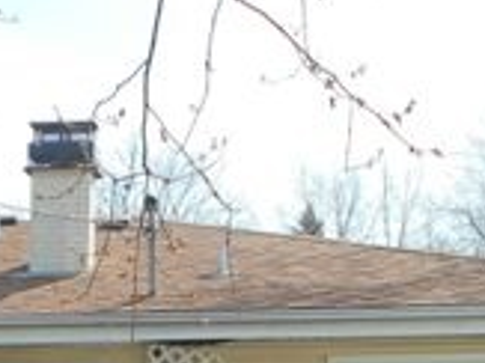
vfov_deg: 13.8
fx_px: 1428
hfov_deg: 18.2
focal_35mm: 102
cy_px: 509
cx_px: -116
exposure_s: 1/640
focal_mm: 4.6
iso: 80
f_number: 3.2
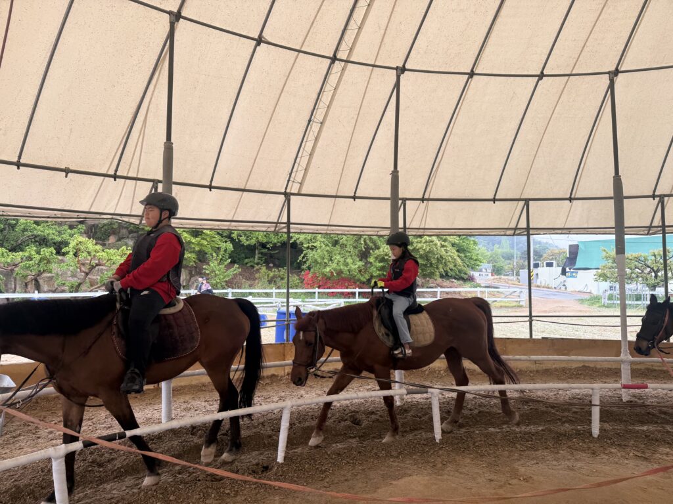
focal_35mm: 24
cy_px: 252
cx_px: 336
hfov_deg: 71.6
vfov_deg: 56.8
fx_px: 467
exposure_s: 1/226
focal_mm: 6.76
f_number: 1.78
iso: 64
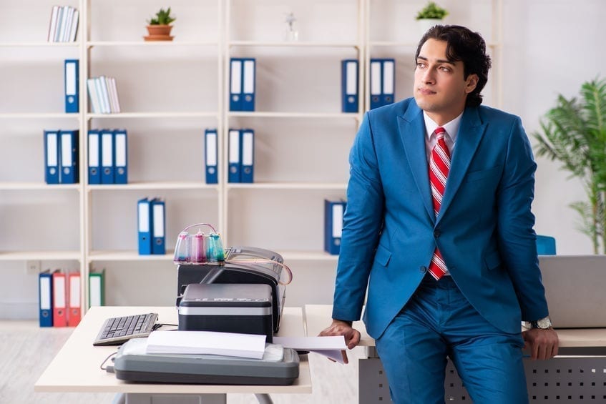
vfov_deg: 13.0
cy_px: 202
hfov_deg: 19.5
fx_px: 1768
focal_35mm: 105
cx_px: 303
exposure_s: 1/100
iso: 100
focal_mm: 105
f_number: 5
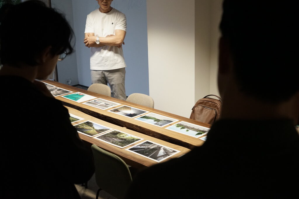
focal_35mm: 46
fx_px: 382
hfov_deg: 42.7
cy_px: 100
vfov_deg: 29.3
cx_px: 150
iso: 3200
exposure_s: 1/125
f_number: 5.6
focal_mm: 46
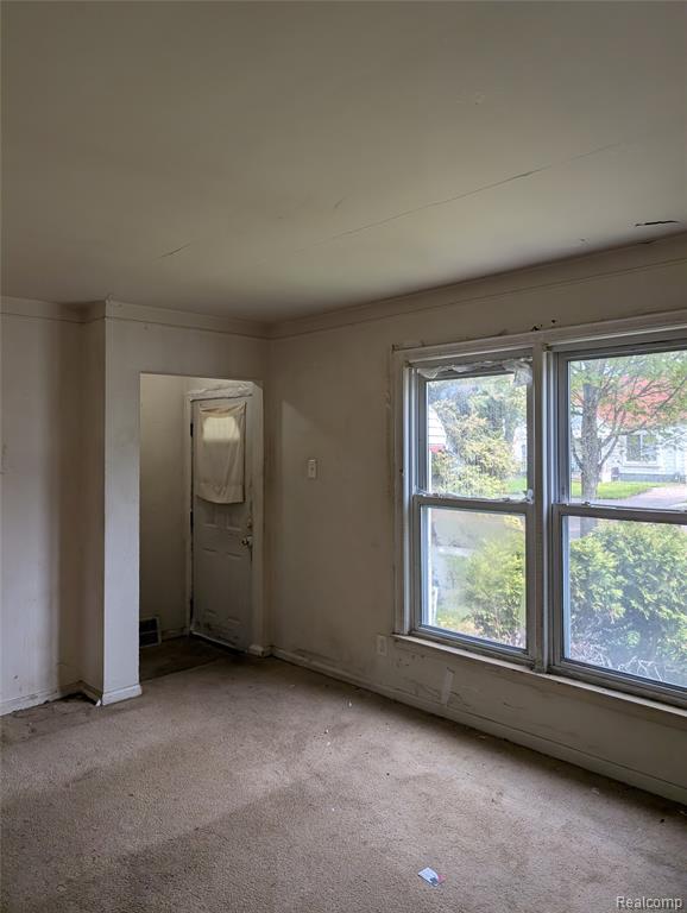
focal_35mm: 24
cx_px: 344
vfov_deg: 71.5
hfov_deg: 56.9
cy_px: 456
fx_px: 634
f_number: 1.68
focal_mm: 6.9
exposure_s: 1/139
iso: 18
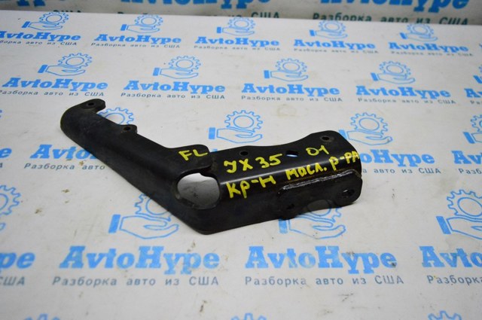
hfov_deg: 67.4
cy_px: 160
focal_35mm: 27
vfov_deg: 47.8
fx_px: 361
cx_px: 241
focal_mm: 18
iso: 6400
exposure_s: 1/1600
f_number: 3.5
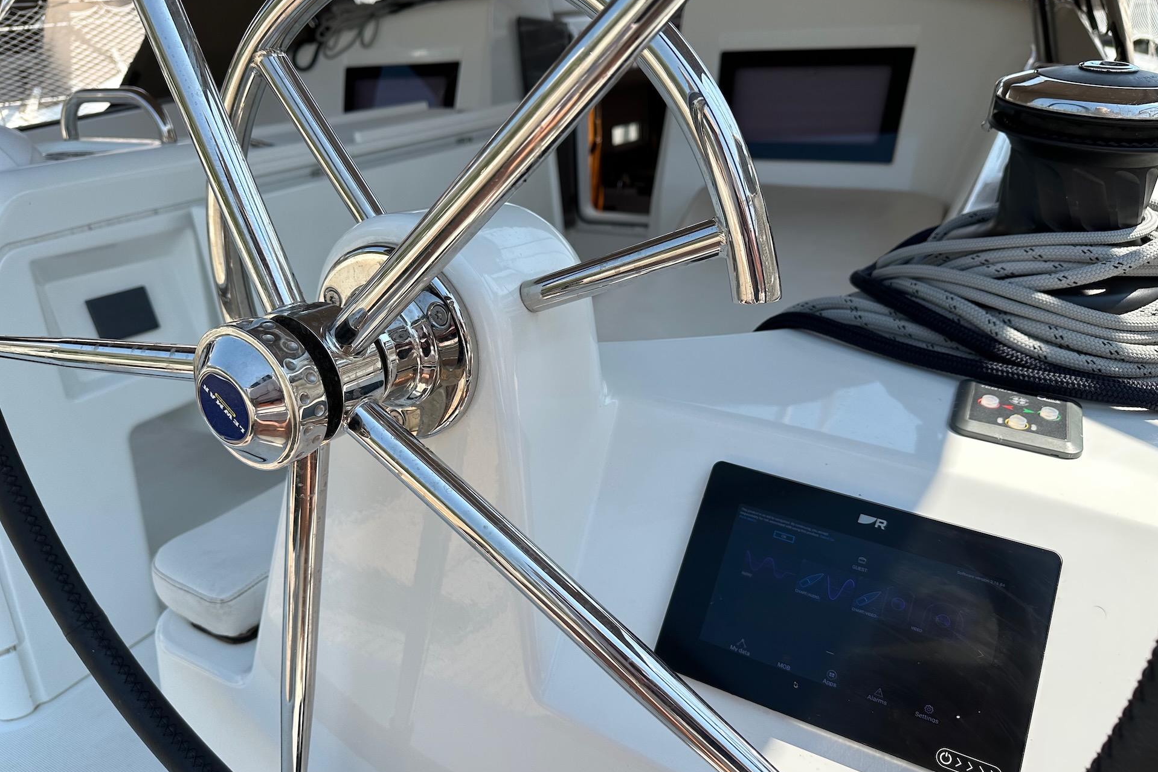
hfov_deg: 71.5
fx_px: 804
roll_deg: +3.1
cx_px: 579
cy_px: 380
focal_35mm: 25
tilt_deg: -22.8
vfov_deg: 51.3
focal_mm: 6.86
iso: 80
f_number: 1.78
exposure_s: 1/3058
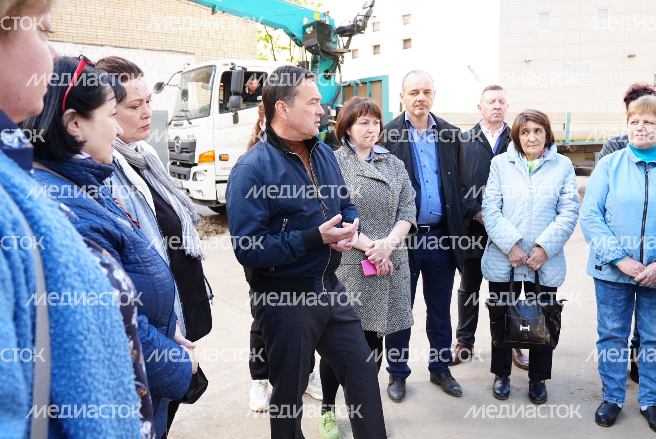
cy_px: 220
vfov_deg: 41.2
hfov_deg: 58.7
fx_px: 584
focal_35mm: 32
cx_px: 328
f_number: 6.3
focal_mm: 32
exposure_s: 1/250
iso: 1000
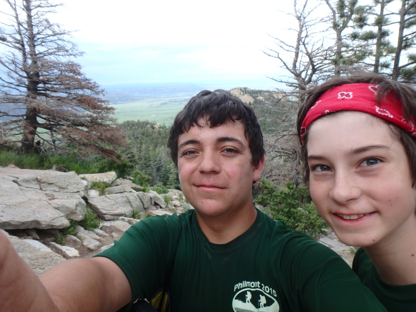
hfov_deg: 79.0
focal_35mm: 21
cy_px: 156
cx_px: 208
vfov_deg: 63.4
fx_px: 252
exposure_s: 1/250
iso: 125
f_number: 3.5
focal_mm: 3.7
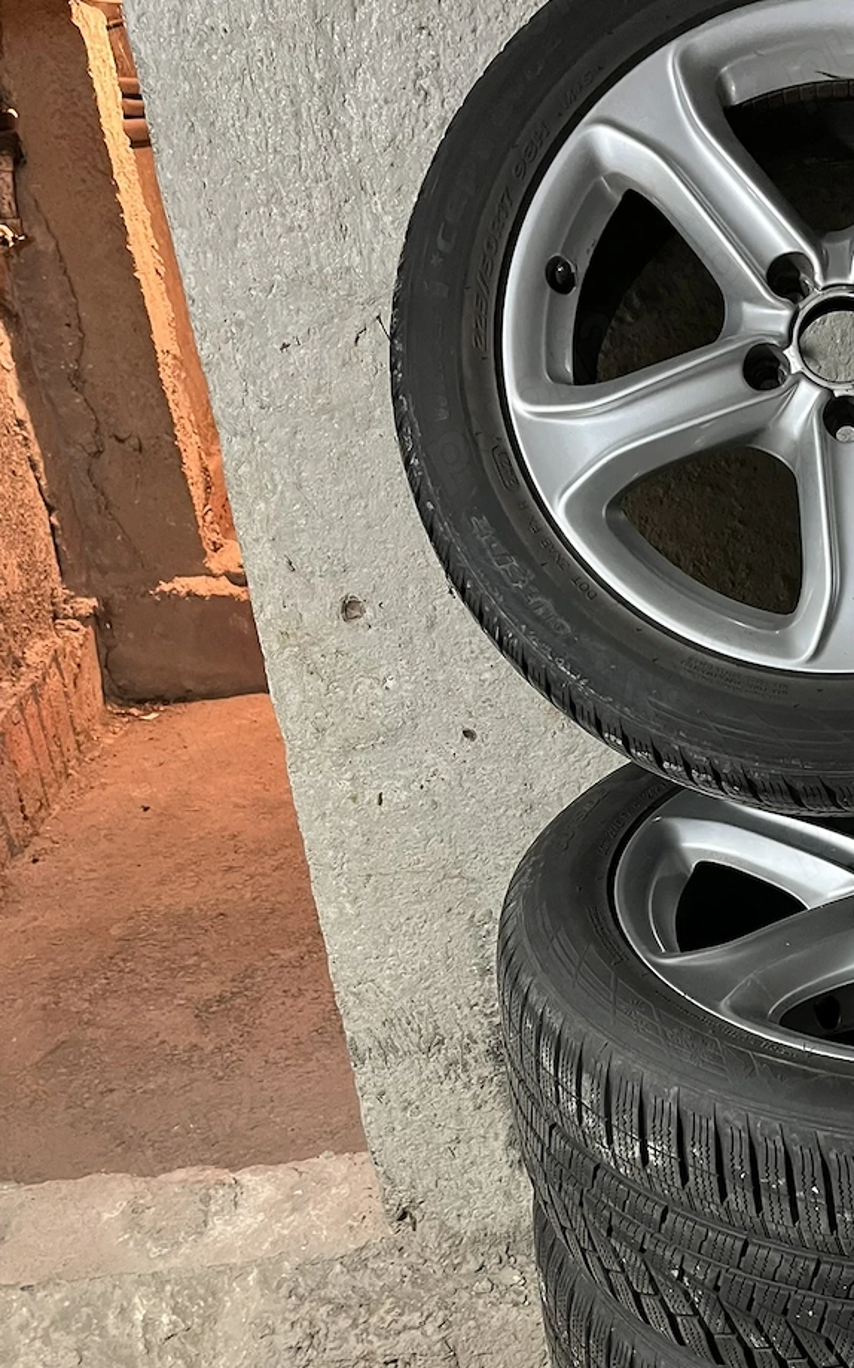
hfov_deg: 30.8
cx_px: 733
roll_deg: +6.1
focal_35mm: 40
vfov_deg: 49.0
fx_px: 1490
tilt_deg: -27.5
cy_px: 815
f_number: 1.6
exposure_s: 1/25
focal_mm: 5.1
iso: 500
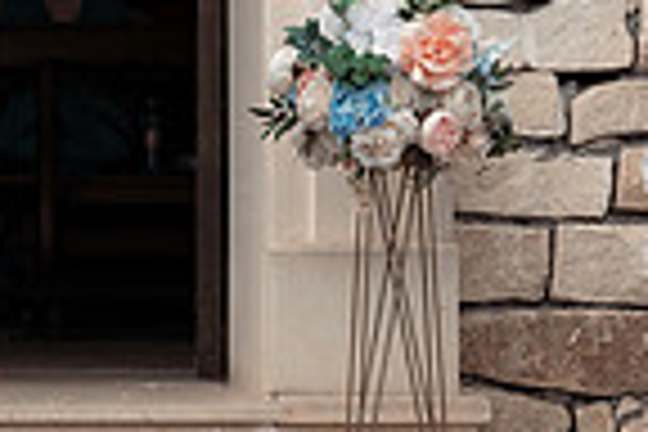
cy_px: -36
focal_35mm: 214
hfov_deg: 9.5
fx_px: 3852
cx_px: -90
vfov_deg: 6.4
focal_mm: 53
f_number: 6.3
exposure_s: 1/200
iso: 160
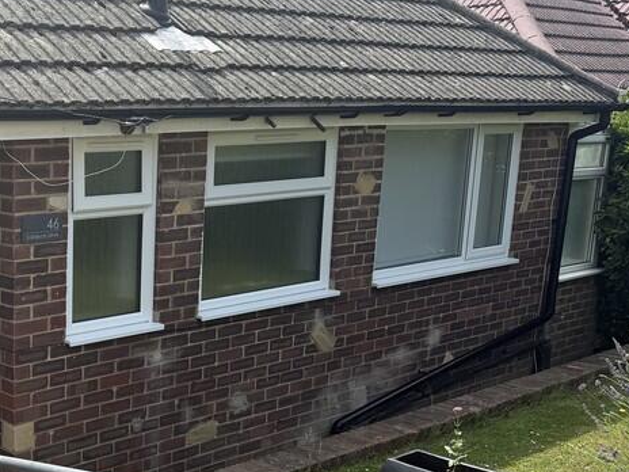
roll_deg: +0.0
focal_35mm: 53
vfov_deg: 27.4
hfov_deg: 33.1
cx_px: -3
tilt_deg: -11.1
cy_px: 313
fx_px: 963
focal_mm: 6.76
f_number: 1.78
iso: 100
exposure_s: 1/2053
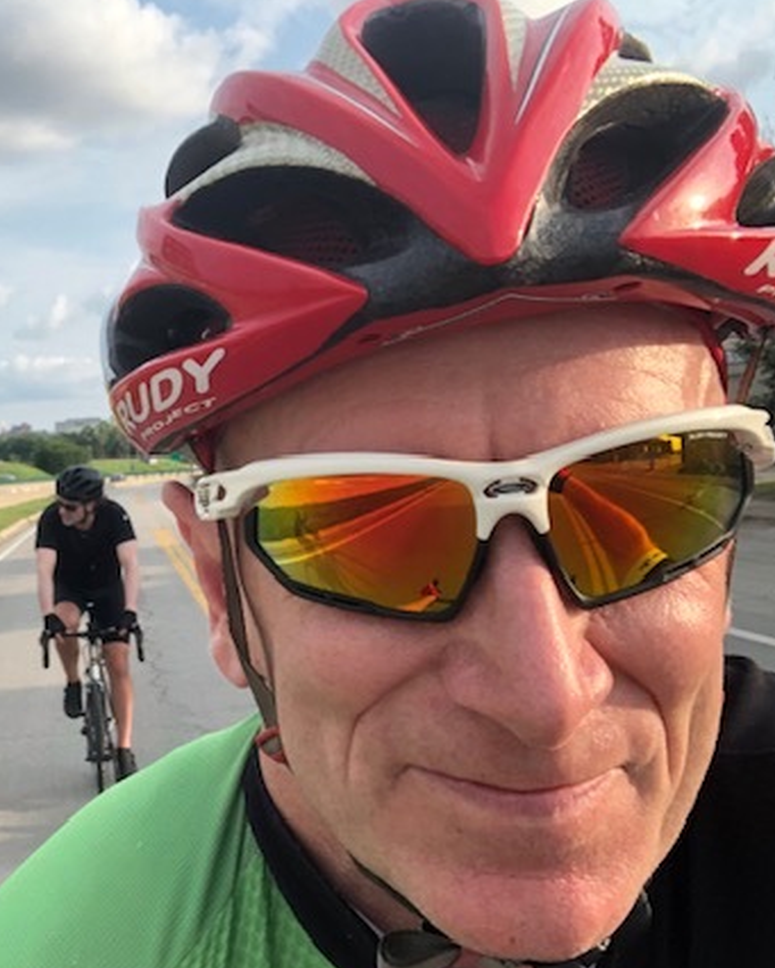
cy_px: 531
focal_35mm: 47
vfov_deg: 39.5
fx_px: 1347
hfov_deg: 31.1
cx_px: 136
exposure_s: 1/288
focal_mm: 2.87
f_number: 2.2
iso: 20
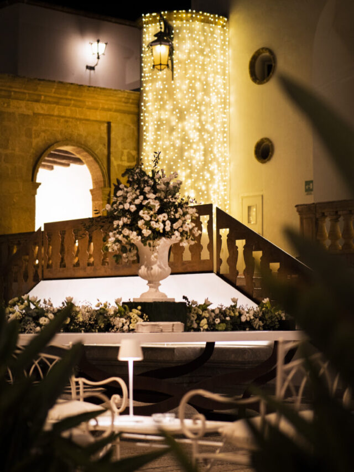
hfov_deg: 17.2
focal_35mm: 86
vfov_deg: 22.8
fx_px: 1172
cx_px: 177
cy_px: 236
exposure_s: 1/100
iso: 1000
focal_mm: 43
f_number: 1.6
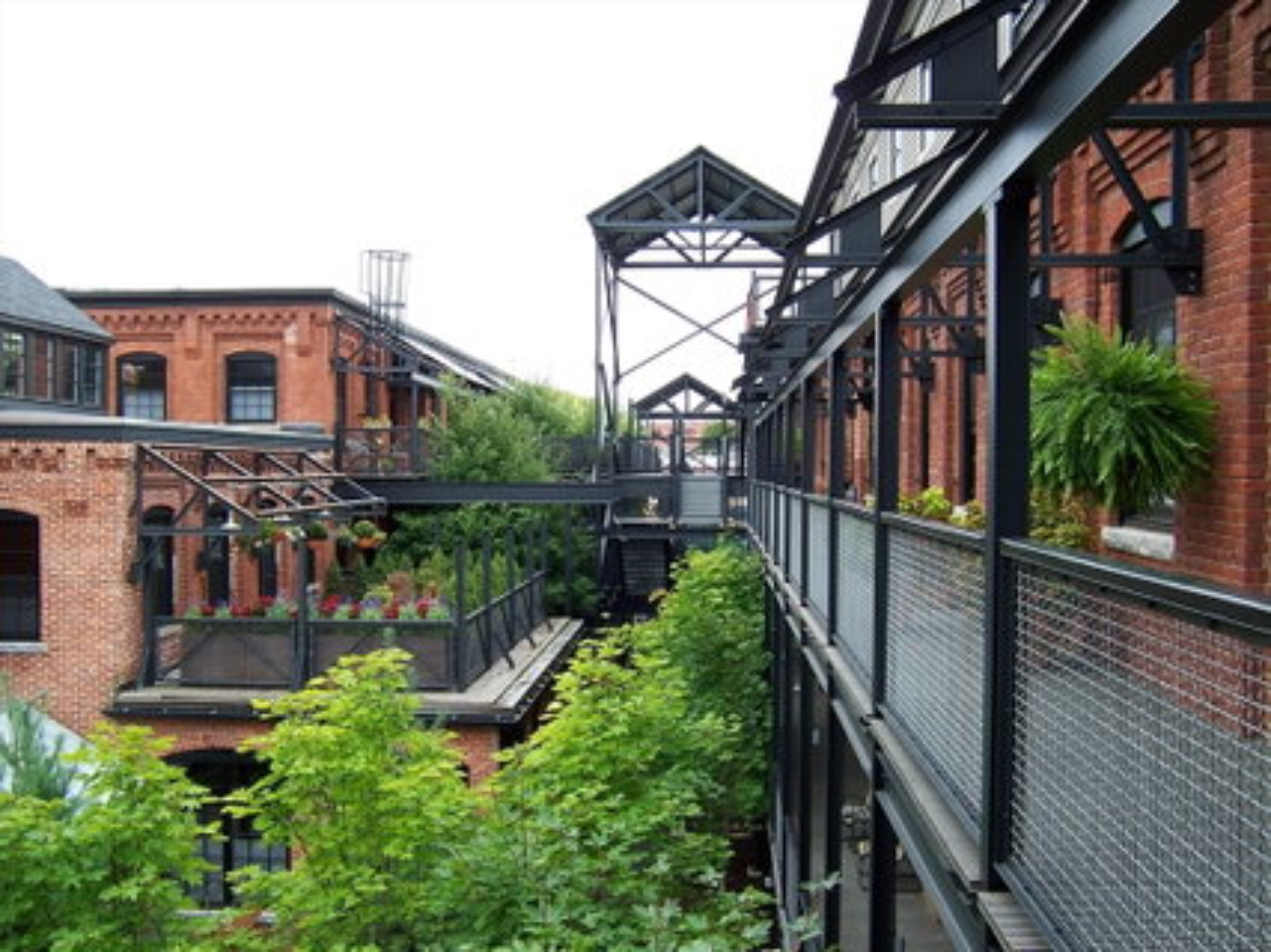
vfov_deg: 42.9
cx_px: 636
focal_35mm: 33
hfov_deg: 55.4
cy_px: 476
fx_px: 1211
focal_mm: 5.5
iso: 80
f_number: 3.4
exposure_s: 1/180
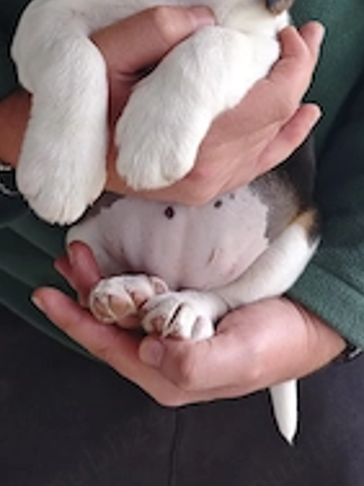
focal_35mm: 49
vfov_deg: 36.9
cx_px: 178
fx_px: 687
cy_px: 67
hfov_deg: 29.7
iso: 800
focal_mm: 6.55
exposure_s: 1/50
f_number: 1.6
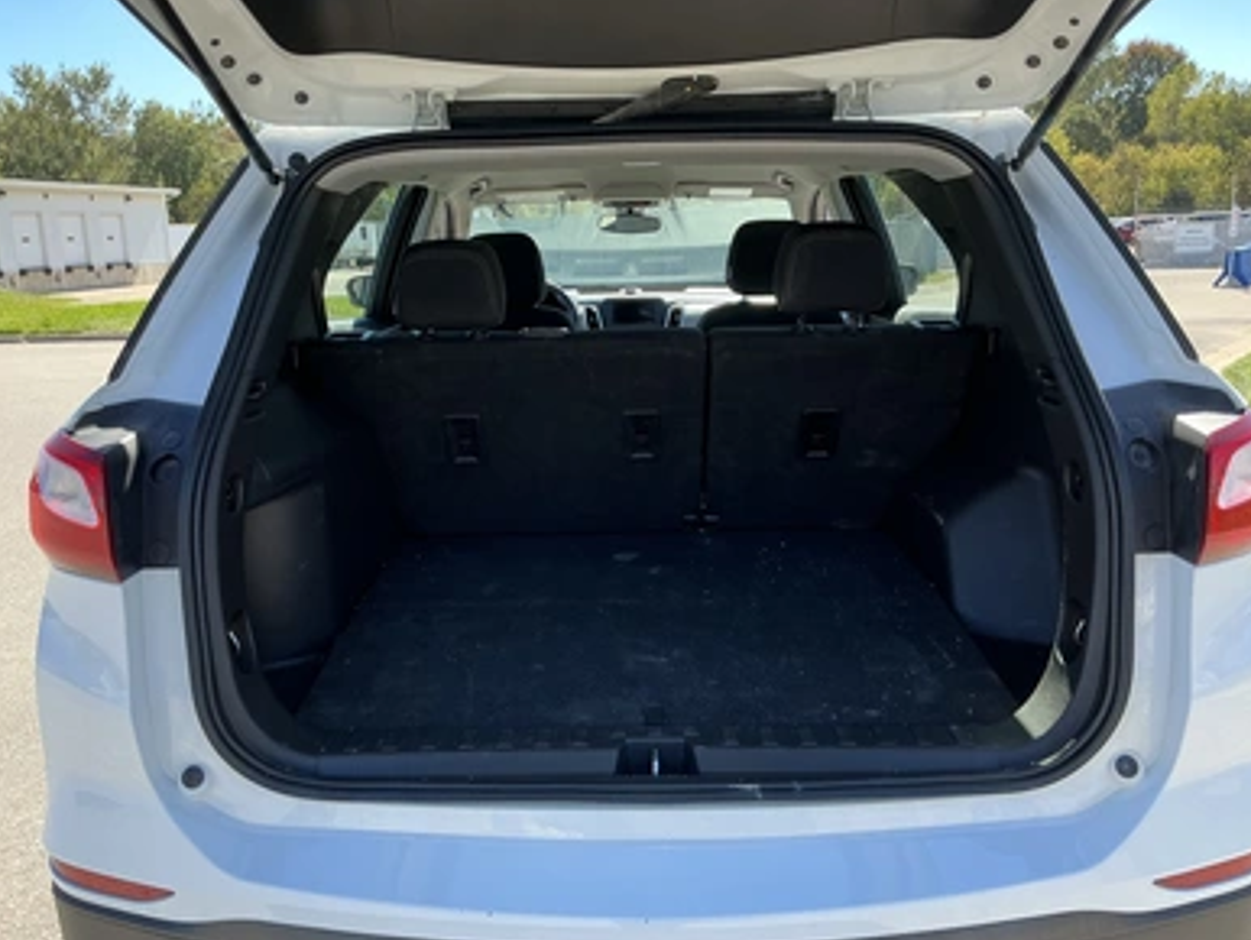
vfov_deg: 48.3
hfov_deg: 61.6
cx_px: 609
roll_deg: +0.4
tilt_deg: -12.3
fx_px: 1049
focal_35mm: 29
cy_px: 473
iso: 25
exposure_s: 1/305
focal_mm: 3
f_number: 1.8
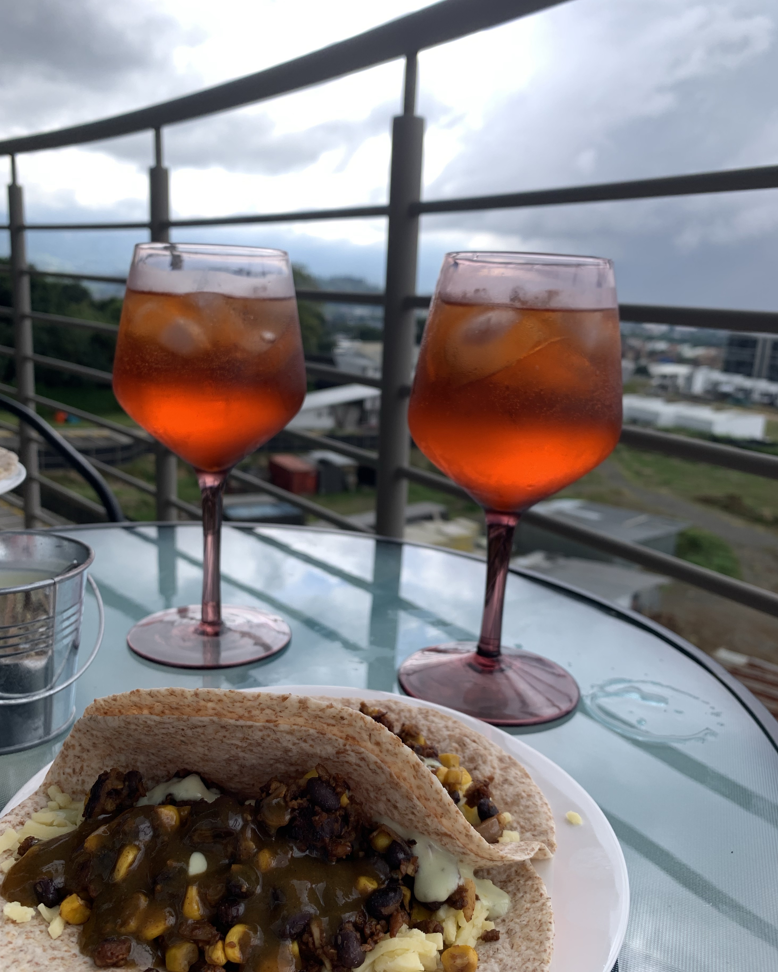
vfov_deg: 62.1
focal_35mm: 28
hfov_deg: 51.5
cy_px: 522
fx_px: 806
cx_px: 376
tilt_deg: -15.6
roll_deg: -2.6
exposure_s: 1/283
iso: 25
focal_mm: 4.25
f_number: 1.8
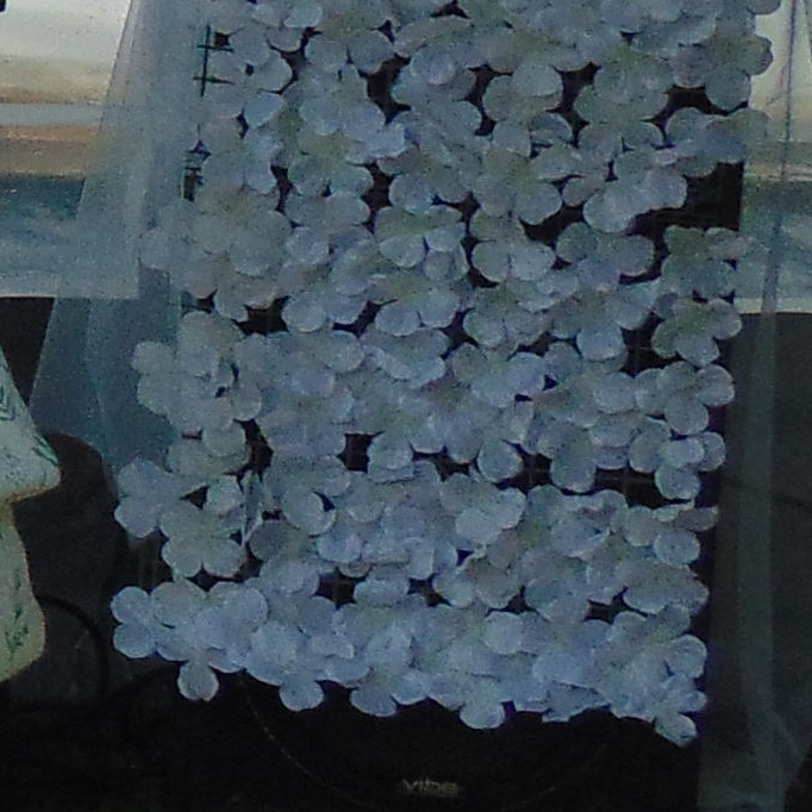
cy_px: 2
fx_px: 4432
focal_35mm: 167
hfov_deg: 9.2
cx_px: -1217
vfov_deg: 10.4
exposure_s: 1/500
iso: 80
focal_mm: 4.5
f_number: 3
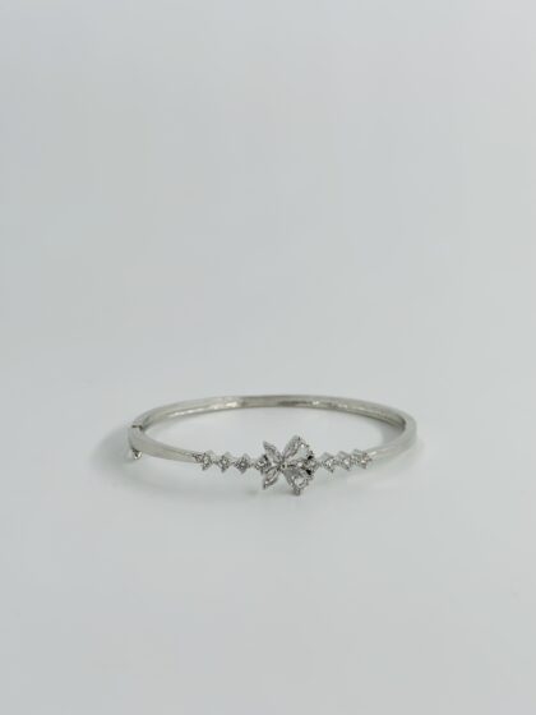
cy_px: 358
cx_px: 268
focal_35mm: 48
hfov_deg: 30.3
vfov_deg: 39.7
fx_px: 991
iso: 80
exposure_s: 1/1953
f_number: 1.78
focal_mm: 6.86
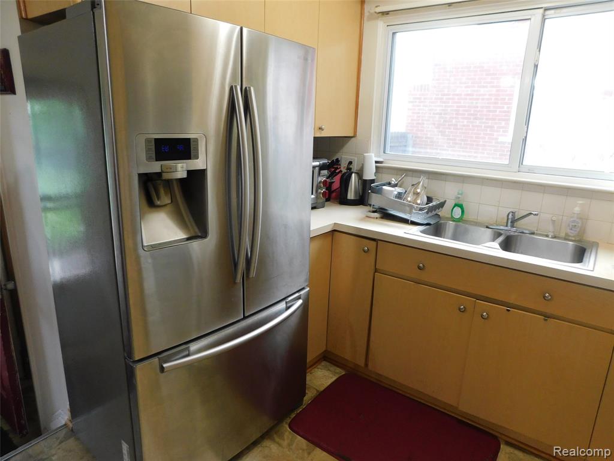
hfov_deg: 73.9
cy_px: 230
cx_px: 307
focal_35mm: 23
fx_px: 408
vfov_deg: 58.9
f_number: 3
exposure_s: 1/30
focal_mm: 4
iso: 220
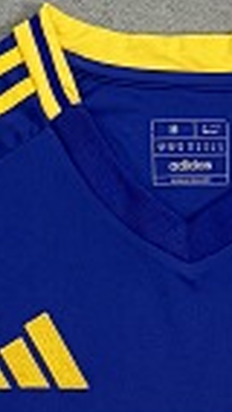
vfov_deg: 14.3
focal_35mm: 147
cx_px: 197
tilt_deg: -82.4
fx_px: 1606
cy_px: 444
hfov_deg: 8.2
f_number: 1.78
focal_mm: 6.76
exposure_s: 1/60
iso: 250
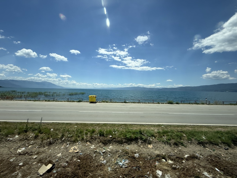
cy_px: 89
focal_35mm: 14
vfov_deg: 85.7
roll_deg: -3.3
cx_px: 118
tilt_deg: +0.6
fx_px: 96
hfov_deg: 102.1
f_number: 2.2
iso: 40
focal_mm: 2.22
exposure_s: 1/510
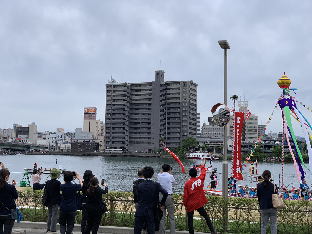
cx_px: 156
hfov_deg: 36.8
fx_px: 469
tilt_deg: +5.0
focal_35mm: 52
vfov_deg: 28.0
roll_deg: -1.8
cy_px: 117
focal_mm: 6
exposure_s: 1/999
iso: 16
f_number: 2.4
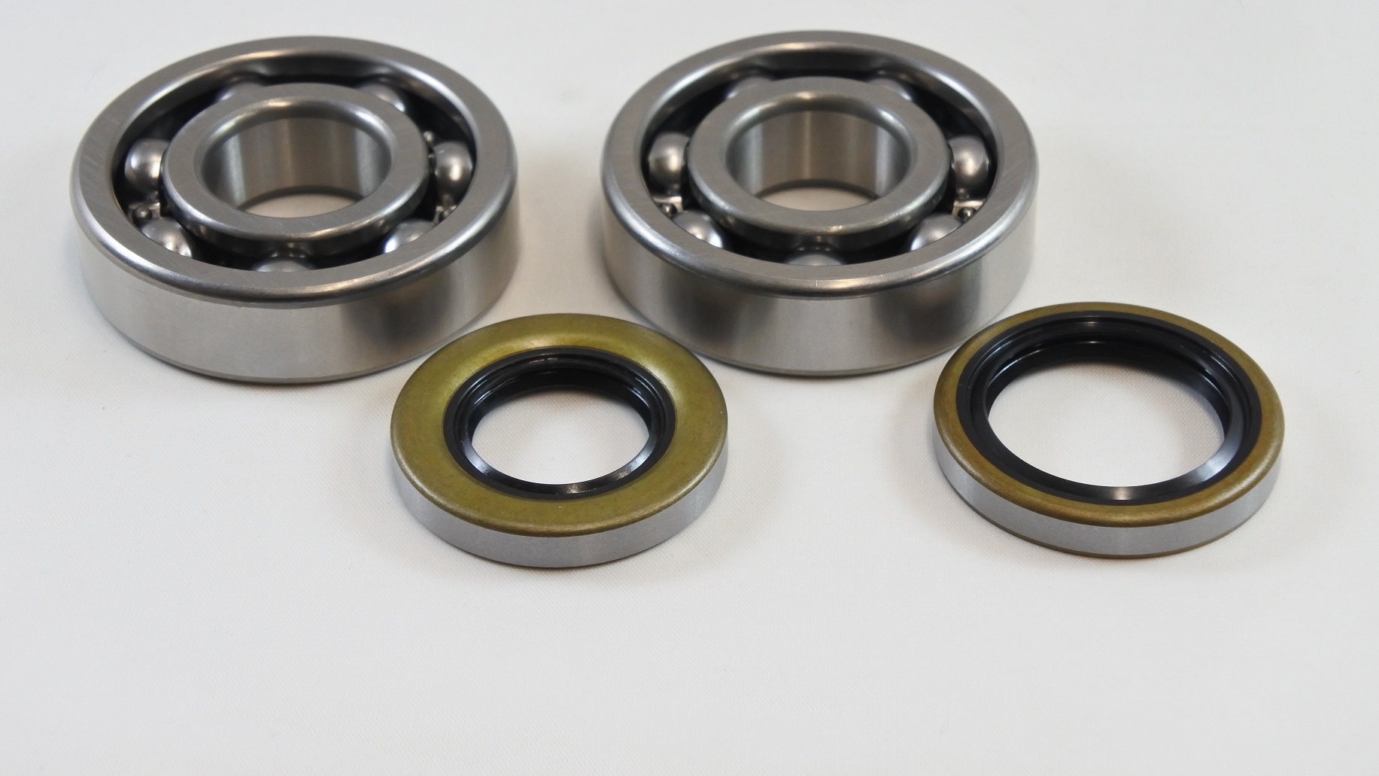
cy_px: 331
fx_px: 3108
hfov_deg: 25.0
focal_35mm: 85
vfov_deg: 14.2
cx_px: 690
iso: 640
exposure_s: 1/125
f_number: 5.6
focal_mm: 30
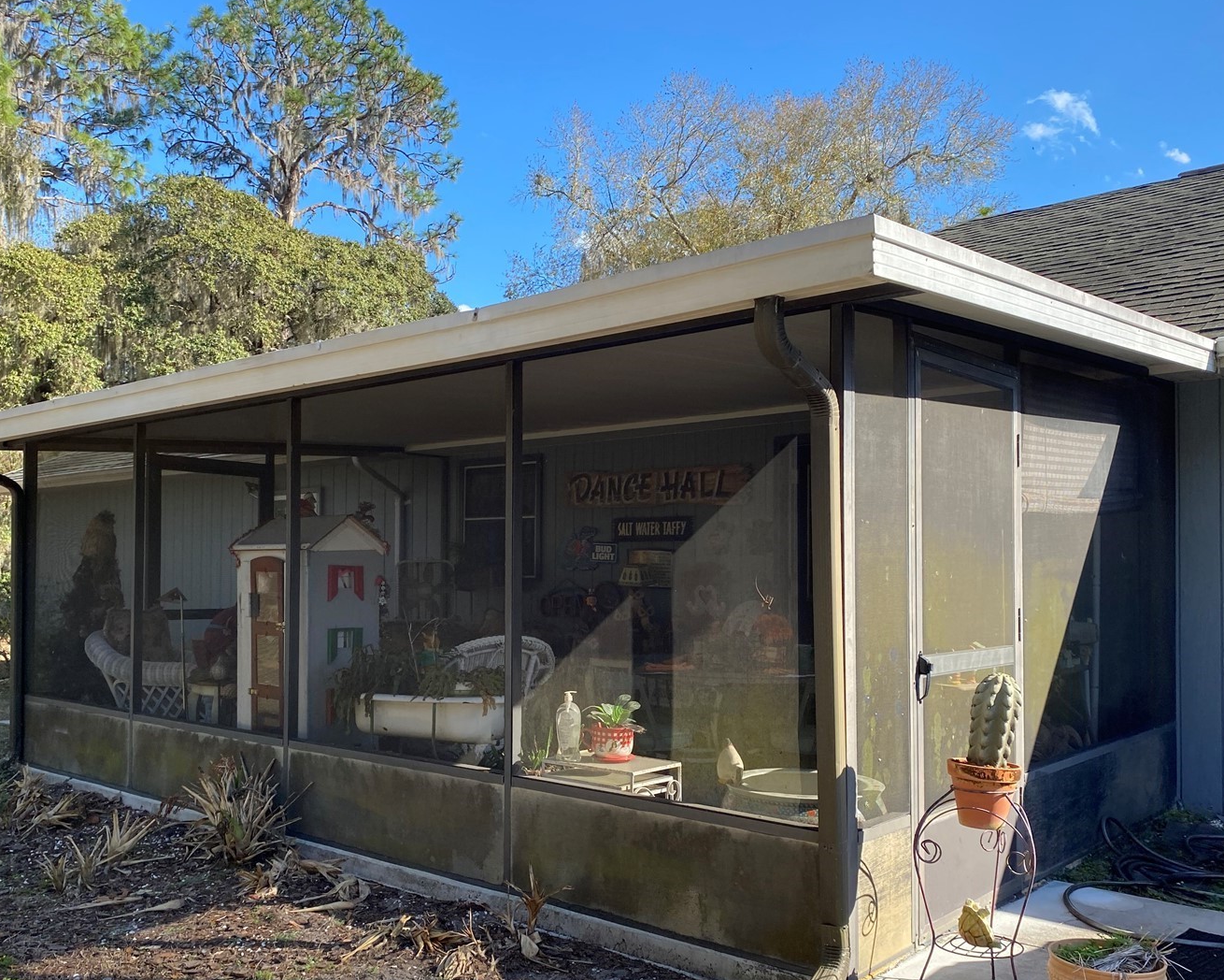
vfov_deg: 47.1
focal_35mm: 31
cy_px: 526
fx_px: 1123
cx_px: 594
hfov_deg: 57.2
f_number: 1.8
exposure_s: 1/767
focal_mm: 4.25
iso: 32
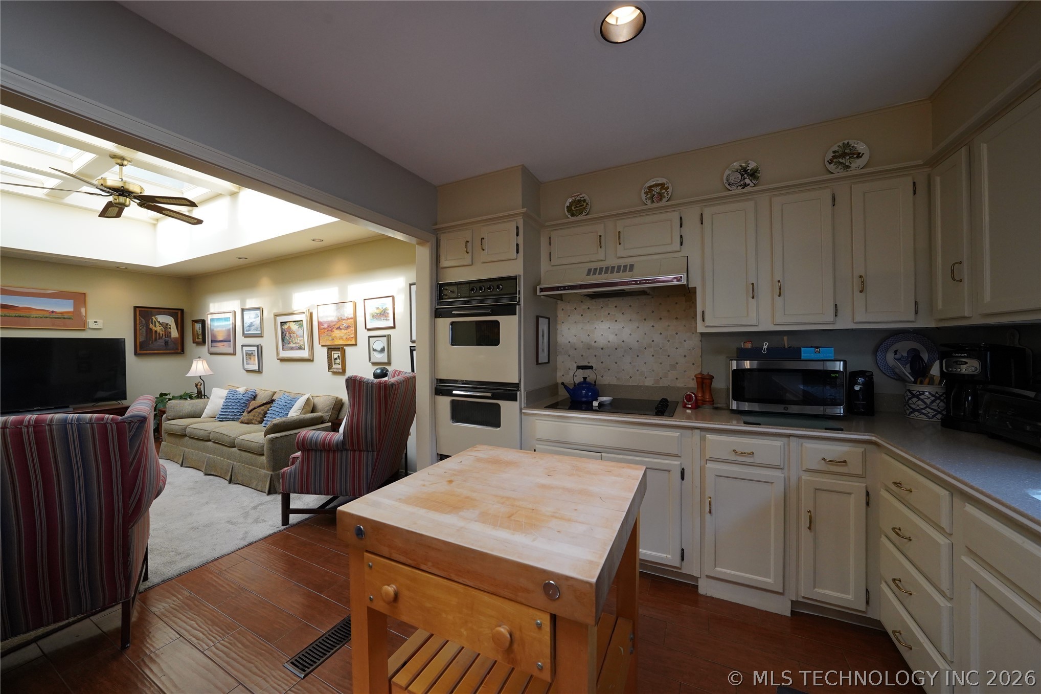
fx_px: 347
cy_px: 347
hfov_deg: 112.6
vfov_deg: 90.0
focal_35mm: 12
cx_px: 520
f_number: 8
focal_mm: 12
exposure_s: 1/60
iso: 2500
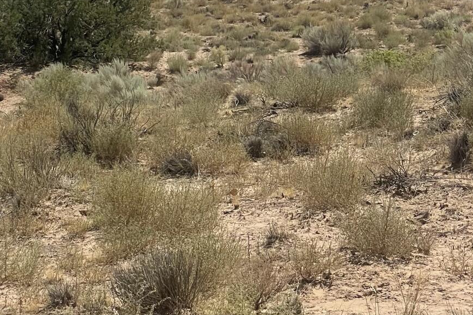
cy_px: 87
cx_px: 225
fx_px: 1643
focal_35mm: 125
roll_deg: -1.9
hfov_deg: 16.4
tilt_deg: -2.9
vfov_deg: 11.0
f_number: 2
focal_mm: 6
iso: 25
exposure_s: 1/2994
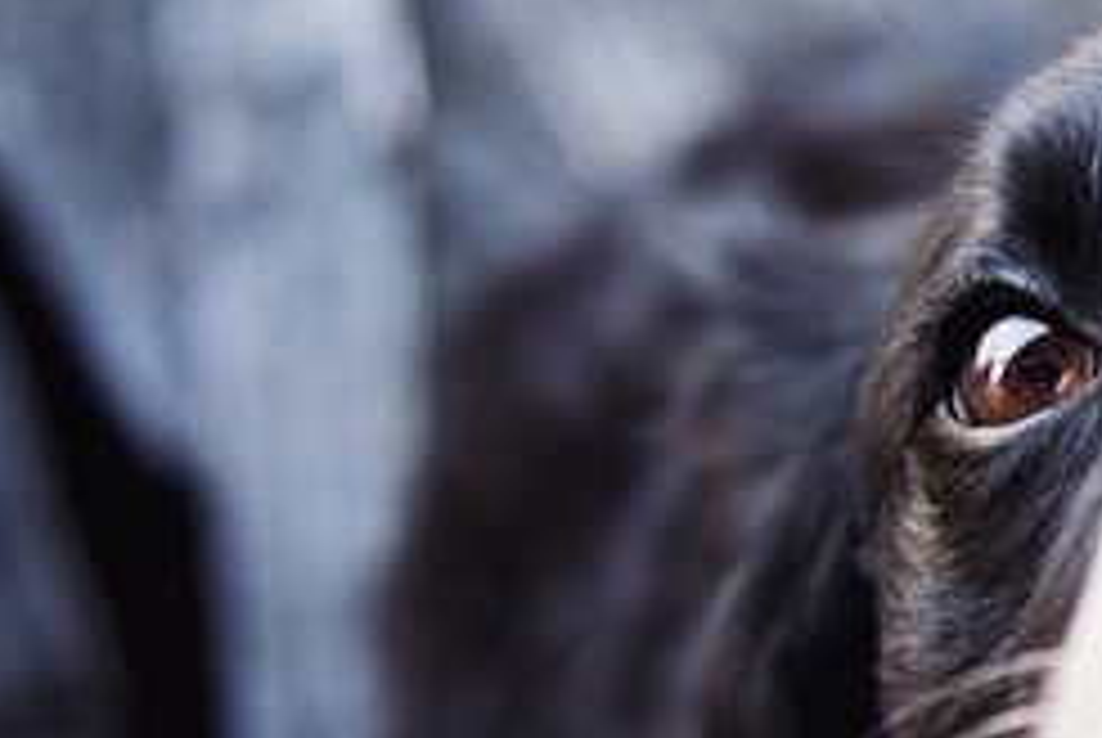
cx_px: 1390
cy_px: 592
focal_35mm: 90
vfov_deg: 15.1
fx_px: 2758
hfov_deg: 20.8
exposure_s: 1/125
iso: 200
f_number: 2.8
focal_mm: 32
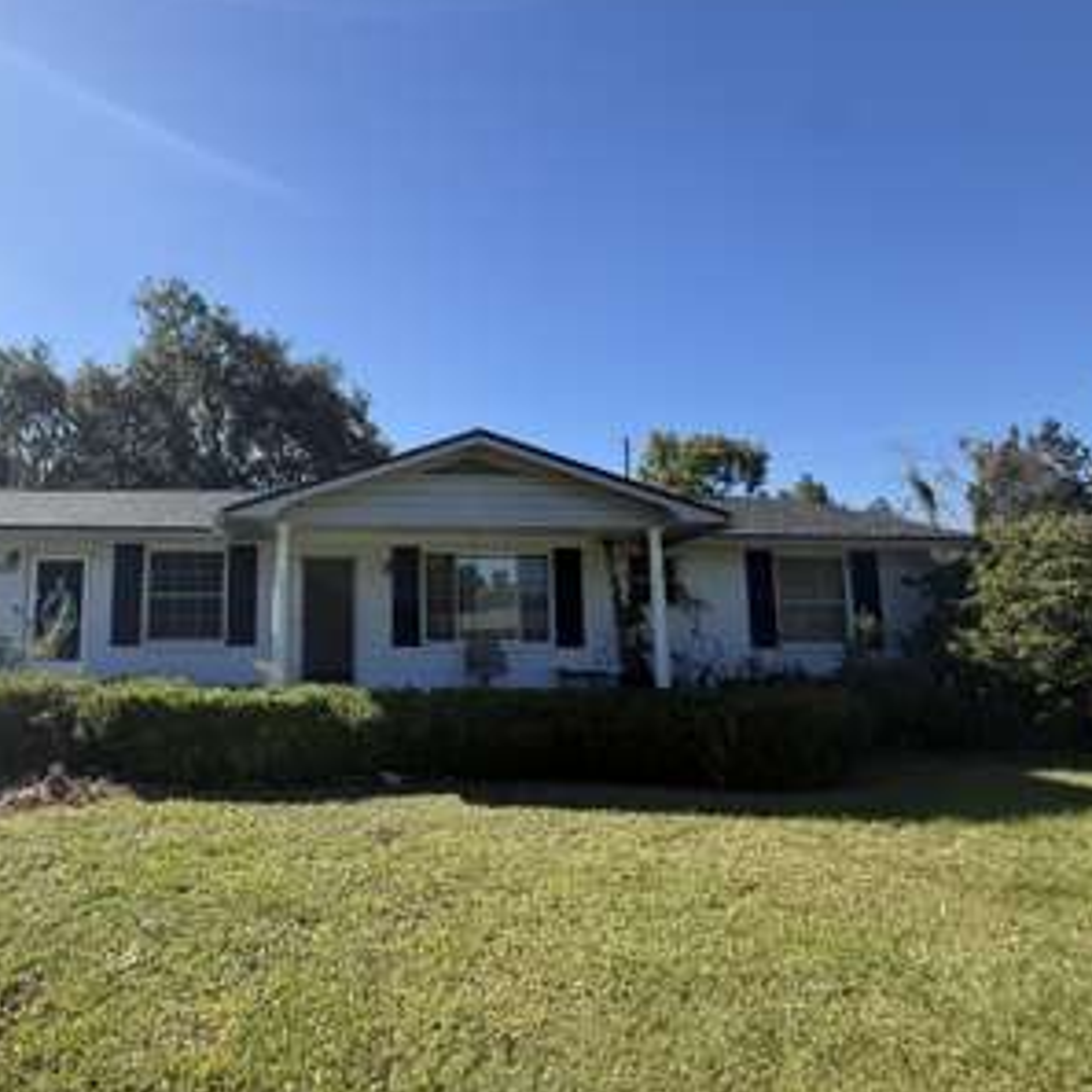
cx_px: 371
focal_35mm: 20
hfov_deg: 72.8
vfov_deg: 74.8
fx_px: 714
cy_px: 553
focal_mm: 2.22
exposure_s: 1/901
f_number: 2.2
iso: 50
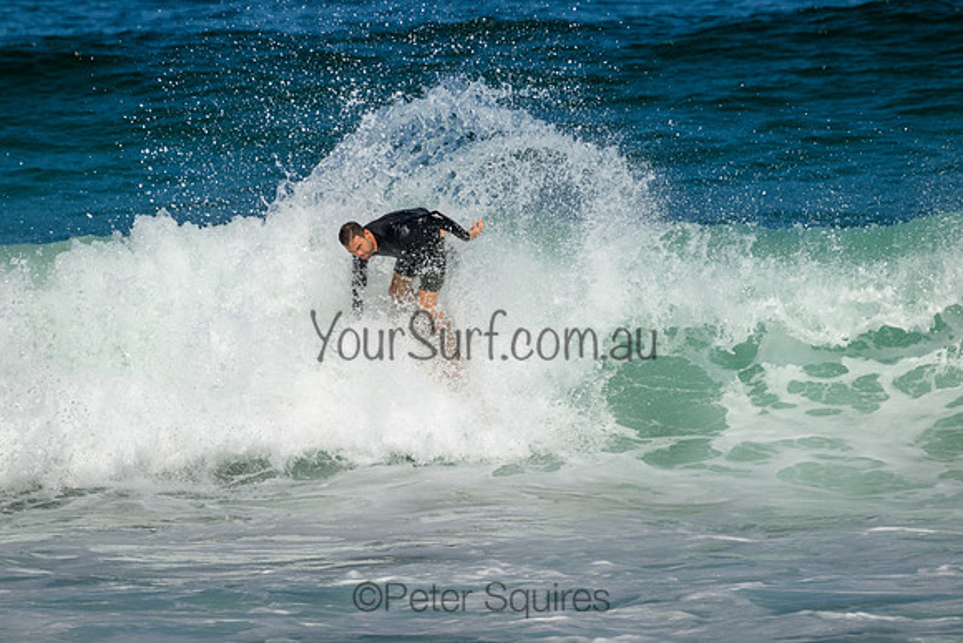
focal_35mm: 920
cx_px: 466
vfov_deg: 1.5
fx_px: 24624
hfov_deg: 2.2
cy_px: 298
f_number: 11
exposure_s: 1/2000
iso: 560
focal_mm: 800
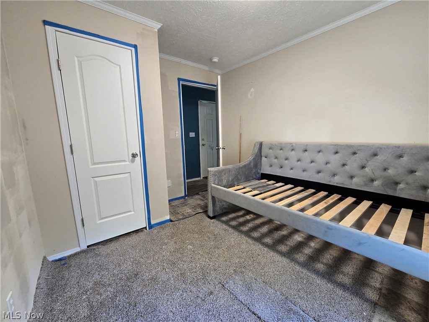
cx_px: 214
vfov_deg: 89.9
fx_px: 161
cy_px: 161
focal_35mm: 13
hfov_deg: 106.2
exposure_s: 1/60
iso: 250
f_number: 2.2
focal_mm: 2.2
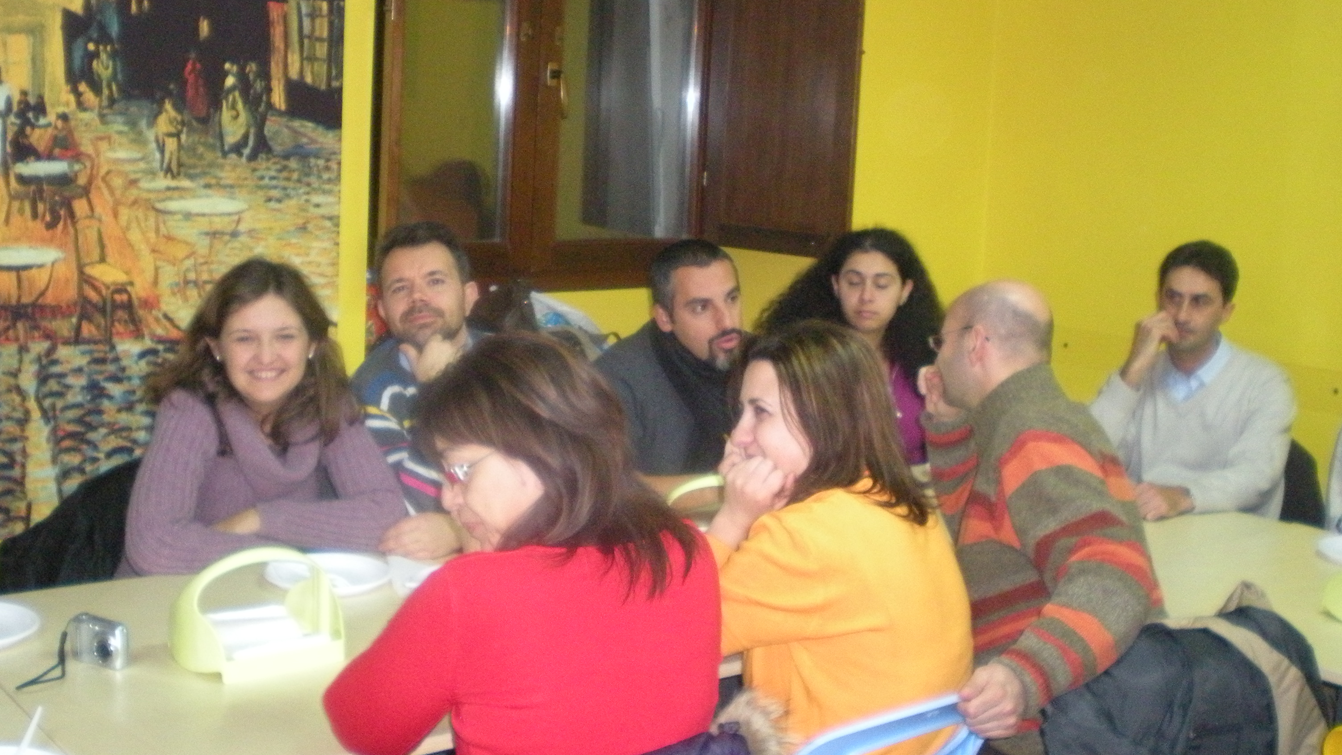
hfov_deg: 45.5
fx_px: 1601
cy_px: 279
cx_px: 693
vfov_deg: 26.4
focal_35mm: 45
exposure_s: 1/60
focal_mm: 6.3
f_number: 3.1
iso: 499
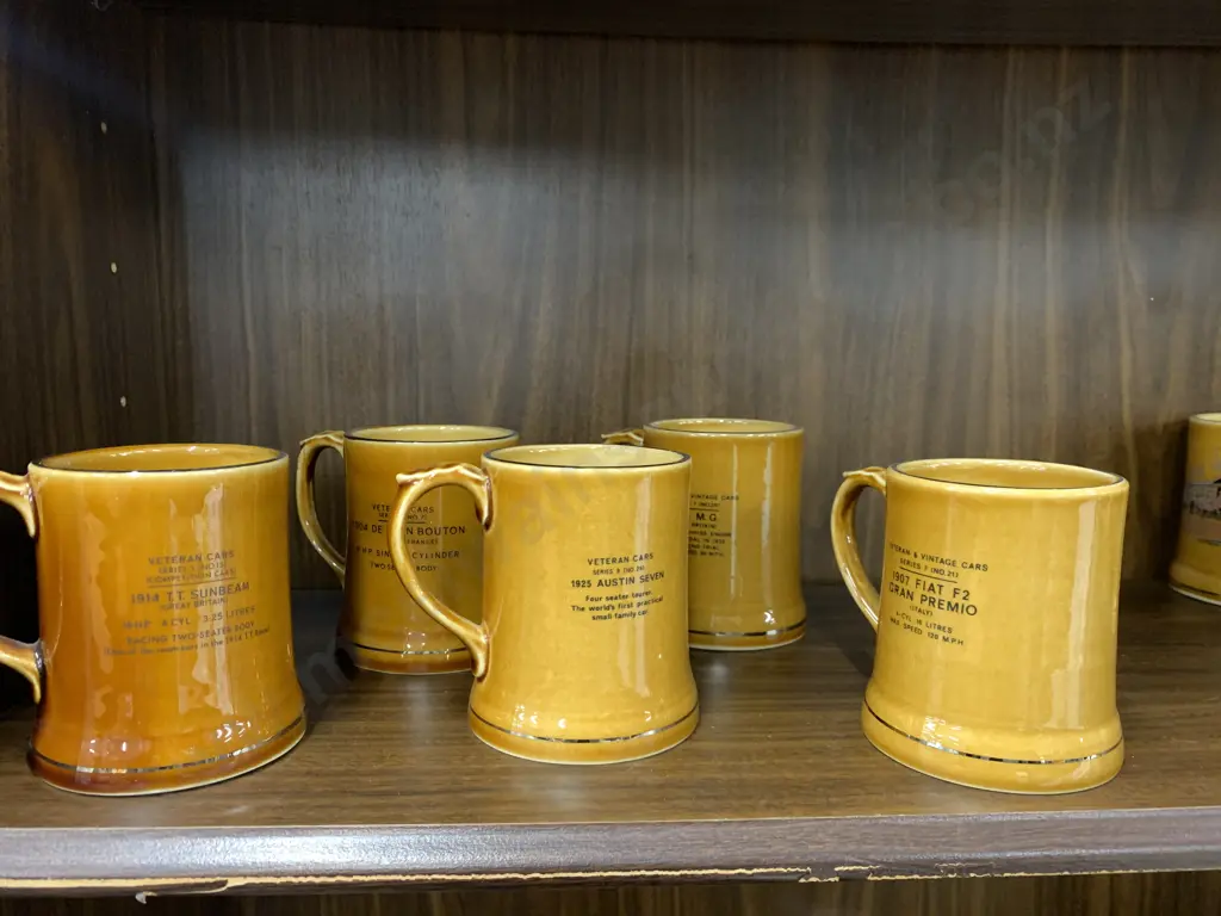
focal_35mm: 26
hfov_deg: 67.3
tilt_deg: -8.0
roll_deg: +0.3
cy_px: 458
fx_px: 917
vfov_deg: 53.1
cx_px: 610
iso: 320
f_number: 1.8
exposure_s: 1/50
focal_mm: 4.25
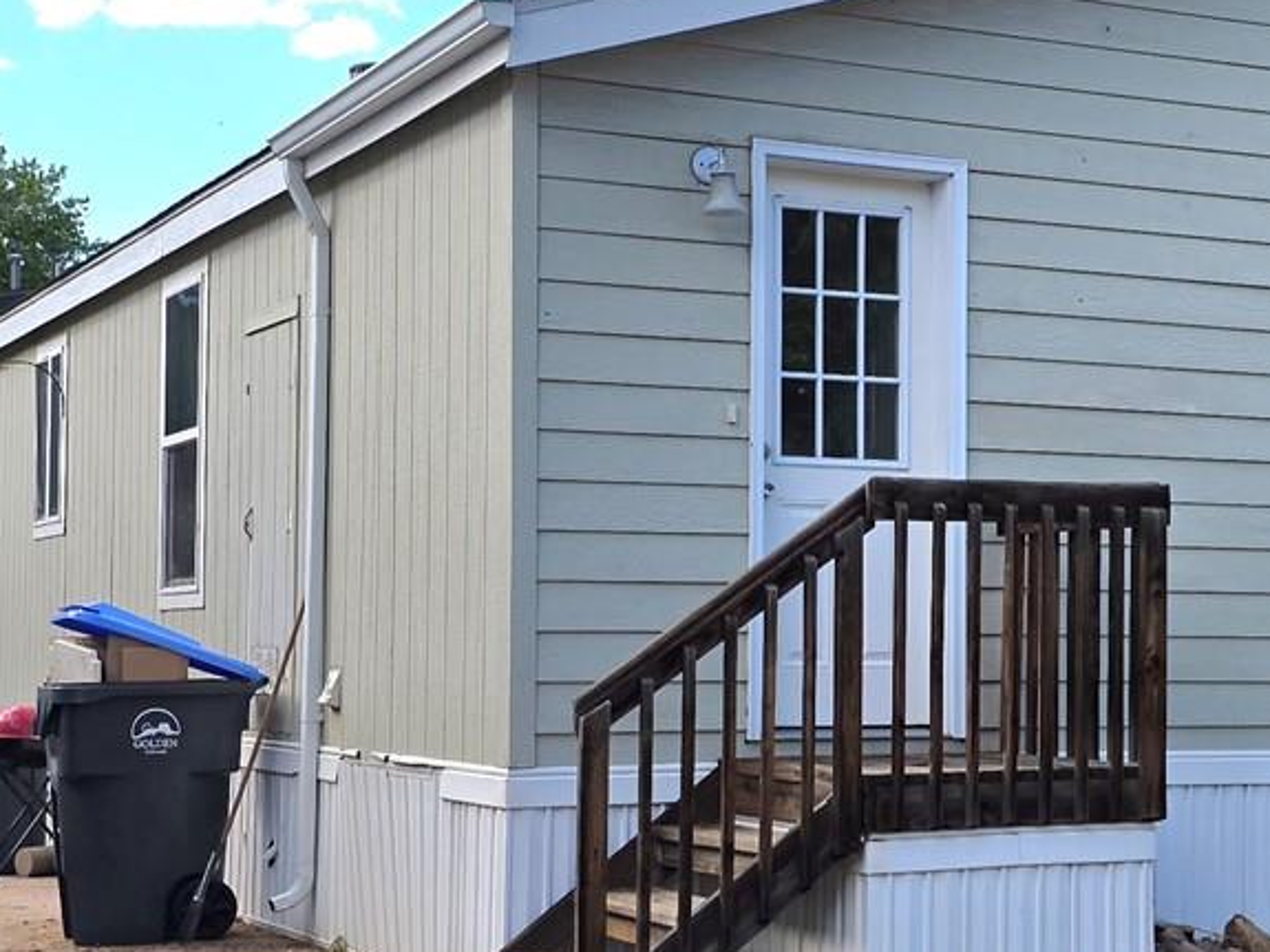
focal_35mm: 64
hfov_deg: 29.8
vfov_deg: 22.9
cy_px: 360
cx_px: 948
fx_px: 2348
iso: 12
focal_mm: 6.25
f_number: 1.7
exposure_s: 1/500
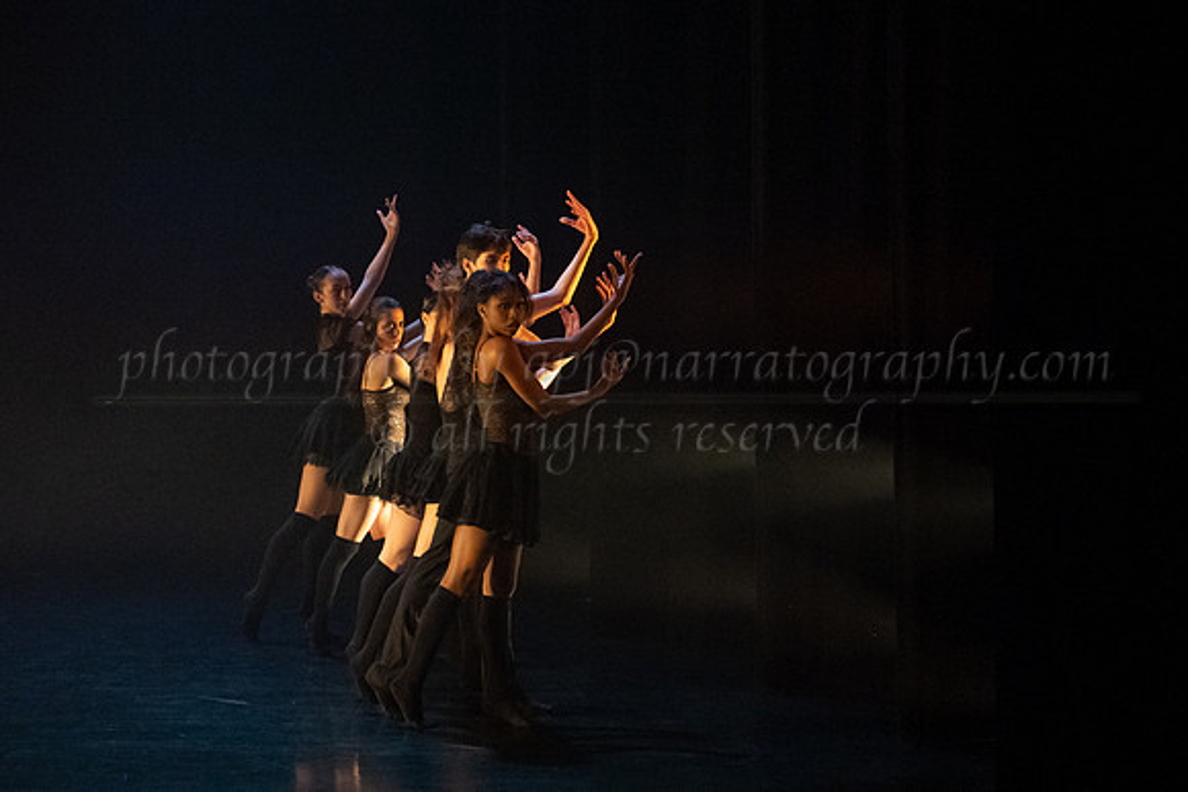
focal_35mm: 104
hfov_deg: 19.6
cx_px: 494
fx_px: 3441
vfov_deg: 13.1
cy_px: 415
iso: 4000
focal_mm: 71
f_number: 3.2
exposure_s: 1/500
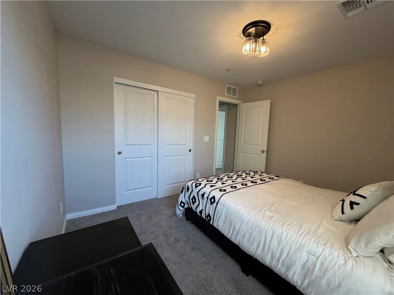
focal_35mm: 14
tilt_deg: -5.3
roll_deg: -1.6
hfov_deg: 102.1
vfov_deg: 85.7
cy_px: 148
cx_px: 197
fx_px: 159
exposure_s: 1/120
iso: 250
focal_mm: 2.22
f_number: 2.2
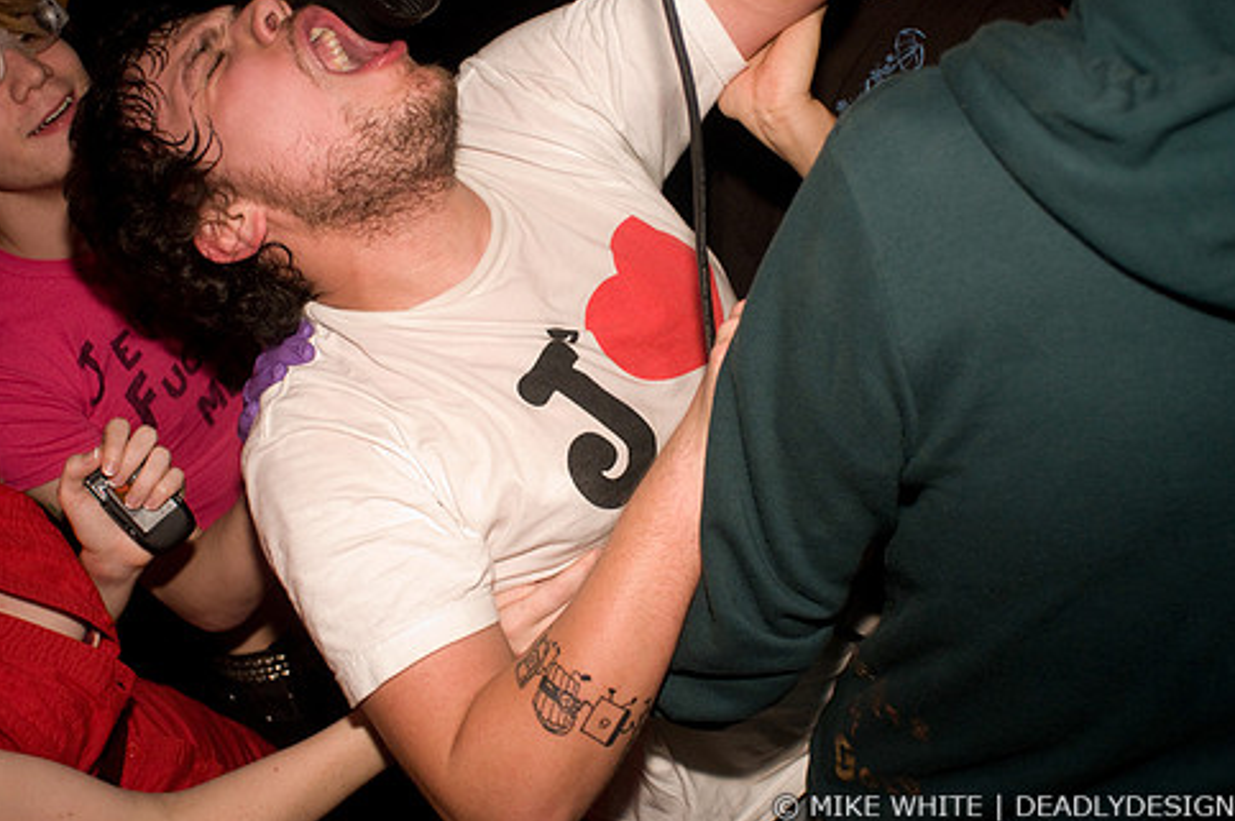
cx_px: 598
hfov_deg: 53.2
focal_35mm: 36
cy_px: 336
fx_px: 1234
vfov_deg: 36.7
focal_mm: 20
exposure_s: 1/250
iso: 1600
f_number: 2.8
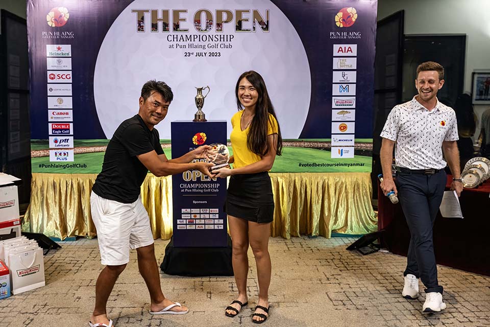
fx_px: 388
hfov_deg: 64.6
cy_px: 164
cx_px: 245
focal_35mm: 28
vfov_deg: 45.7
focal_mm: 28.5
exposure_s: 1/200
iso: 2000
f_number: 6.3
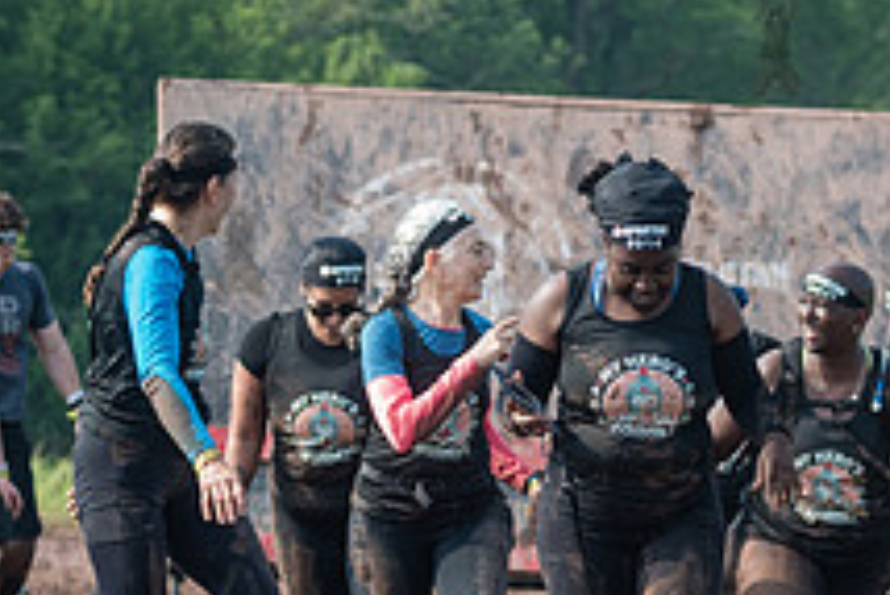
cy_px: 535
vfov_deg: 3.8
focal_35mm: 363
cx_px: 551
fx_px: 8980
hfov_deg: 5.7
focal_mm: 100
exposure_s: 1/500
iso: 250
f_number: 4.5
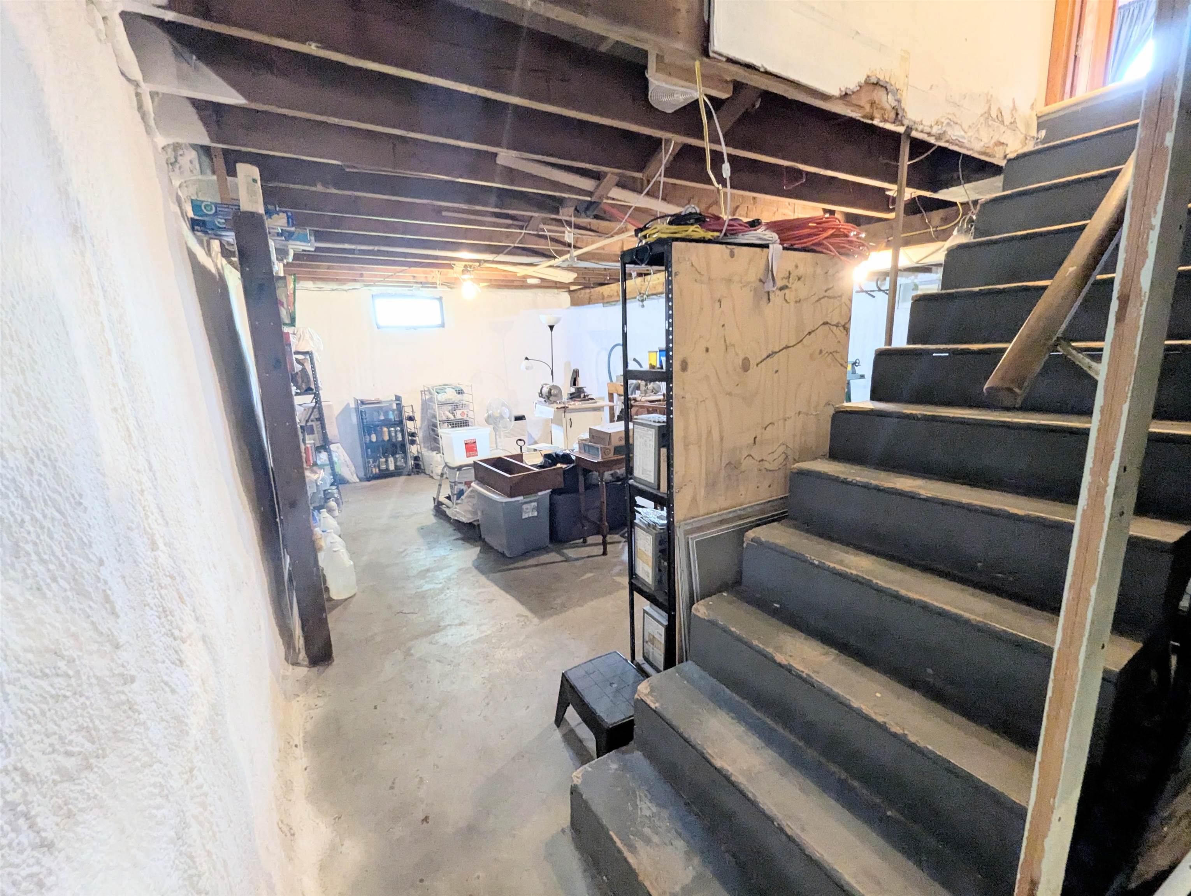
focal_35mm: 13
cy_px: 448
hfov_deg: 106.1
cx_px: 596
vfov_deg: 90.1
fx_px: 448
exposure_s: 1/24
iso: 379
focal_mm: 1.95
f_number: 2.2
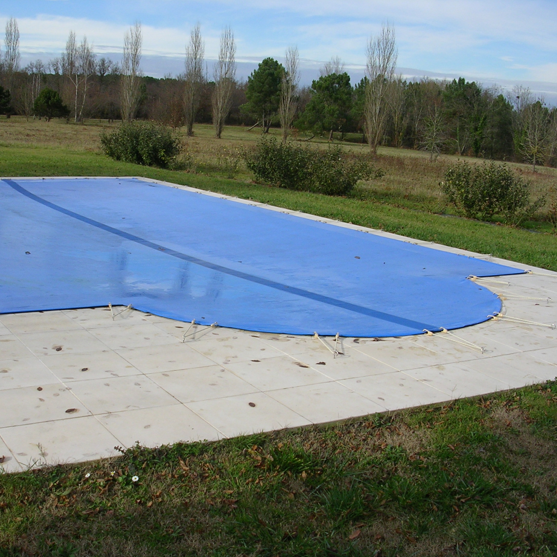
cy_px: 279
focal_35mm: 45
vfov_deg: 37.6
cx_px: 212
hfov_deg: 37.3
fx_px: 819
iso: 50
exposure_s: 1/238
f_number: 5.6
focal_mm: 5.8
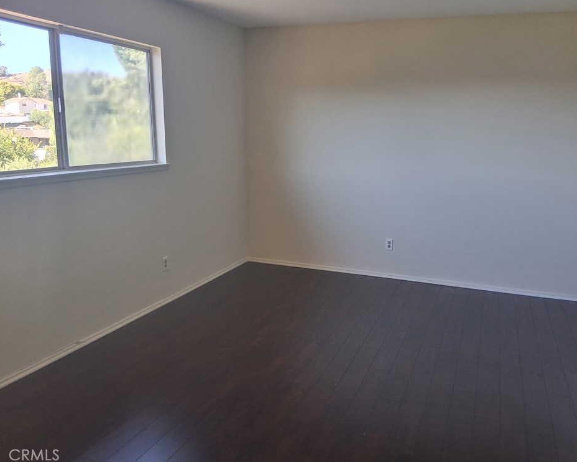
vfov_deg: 51.5
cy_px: 225
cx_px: 305
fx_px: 478
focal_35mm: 28
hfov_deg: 62.2
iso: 100
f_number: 1.8
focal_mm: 3.98
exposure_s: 1/100
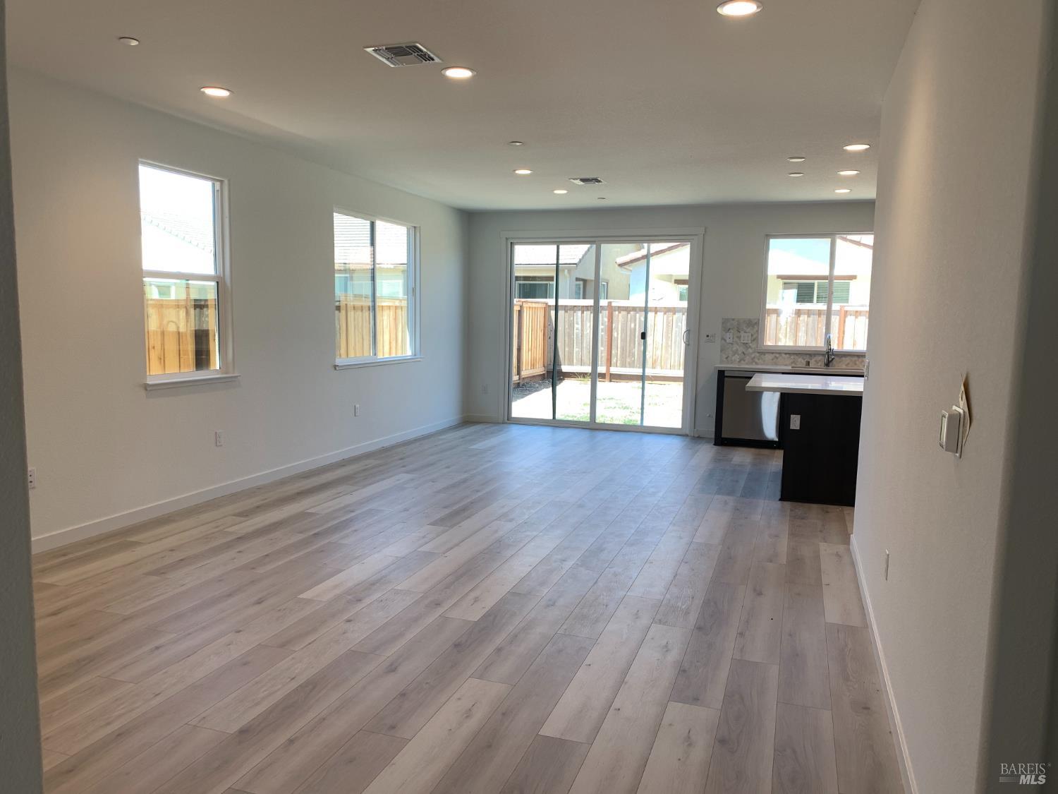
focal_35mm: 26
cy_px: 397
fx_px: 795
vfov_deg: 53.1
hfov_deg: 67.3
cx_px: 529
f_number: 1.8
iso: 25
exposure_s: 1/122
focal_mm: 4.25
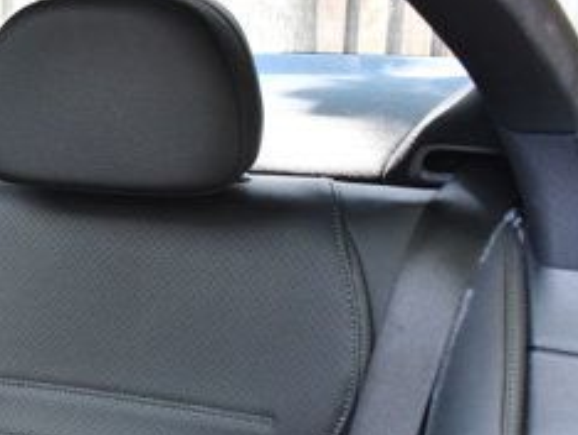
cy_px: 342
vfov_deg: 20.5
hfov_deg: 24.6
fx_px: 1187
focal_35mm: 71
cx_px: -124
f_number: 3.5
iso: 1600
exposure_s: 1/125
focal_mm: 18
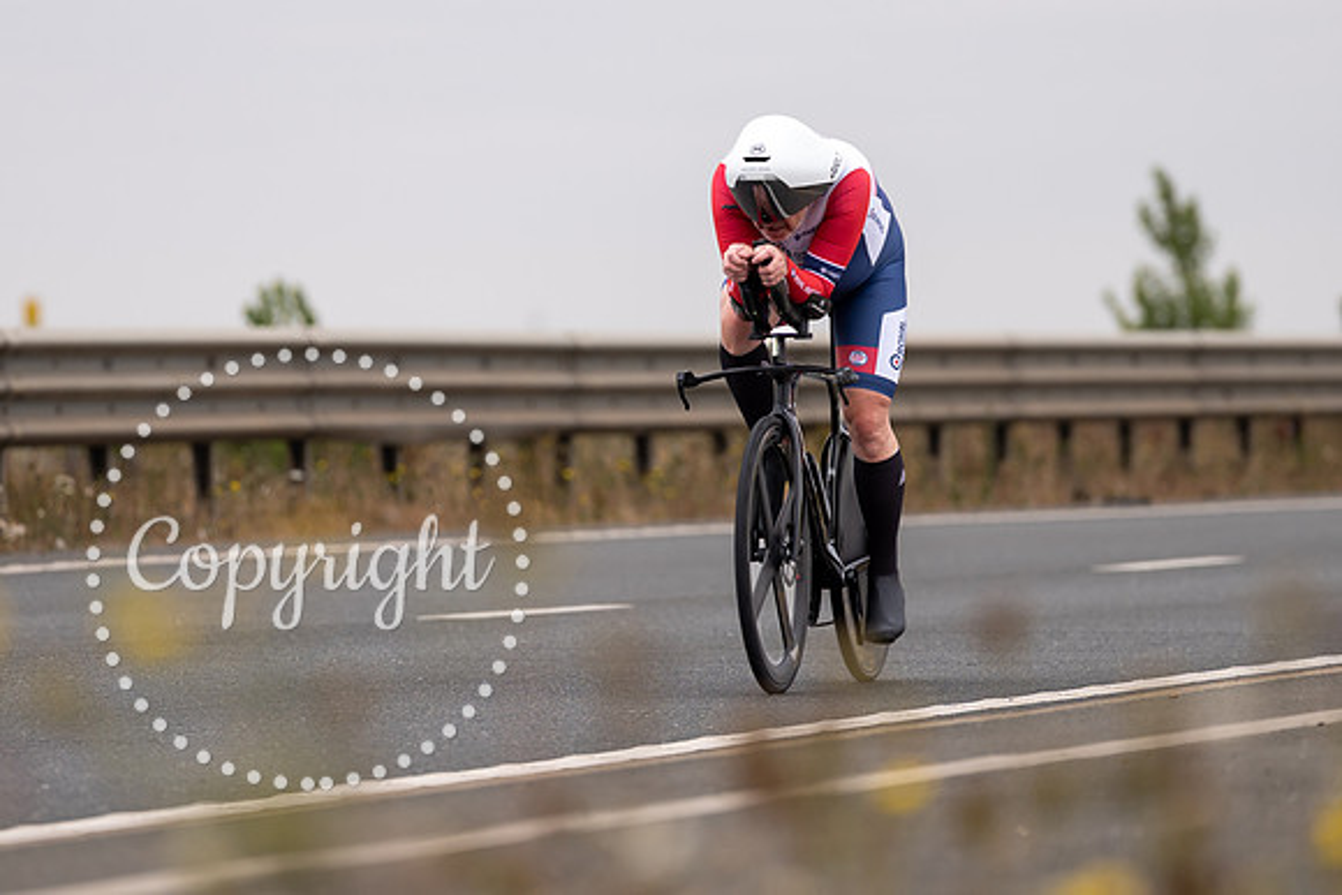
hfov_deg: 5.9
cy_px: 365
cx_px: 713
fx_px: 13028
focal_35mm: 349
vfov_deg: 3.9
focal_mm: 182
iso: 100
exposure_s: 1/800
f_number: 2.8
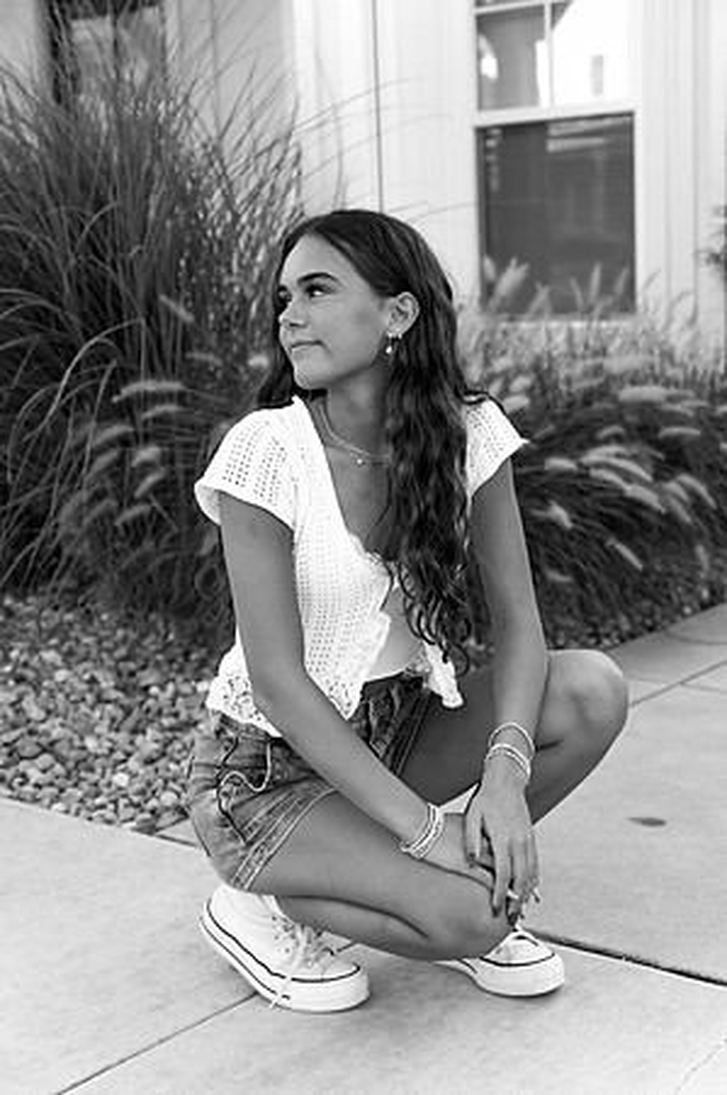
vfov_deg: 37.6
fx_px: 1609
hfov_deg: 25.5
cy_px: 548
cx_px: 364
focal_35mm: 53
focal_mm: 53
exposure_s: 1/1000
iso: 1000
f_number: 4
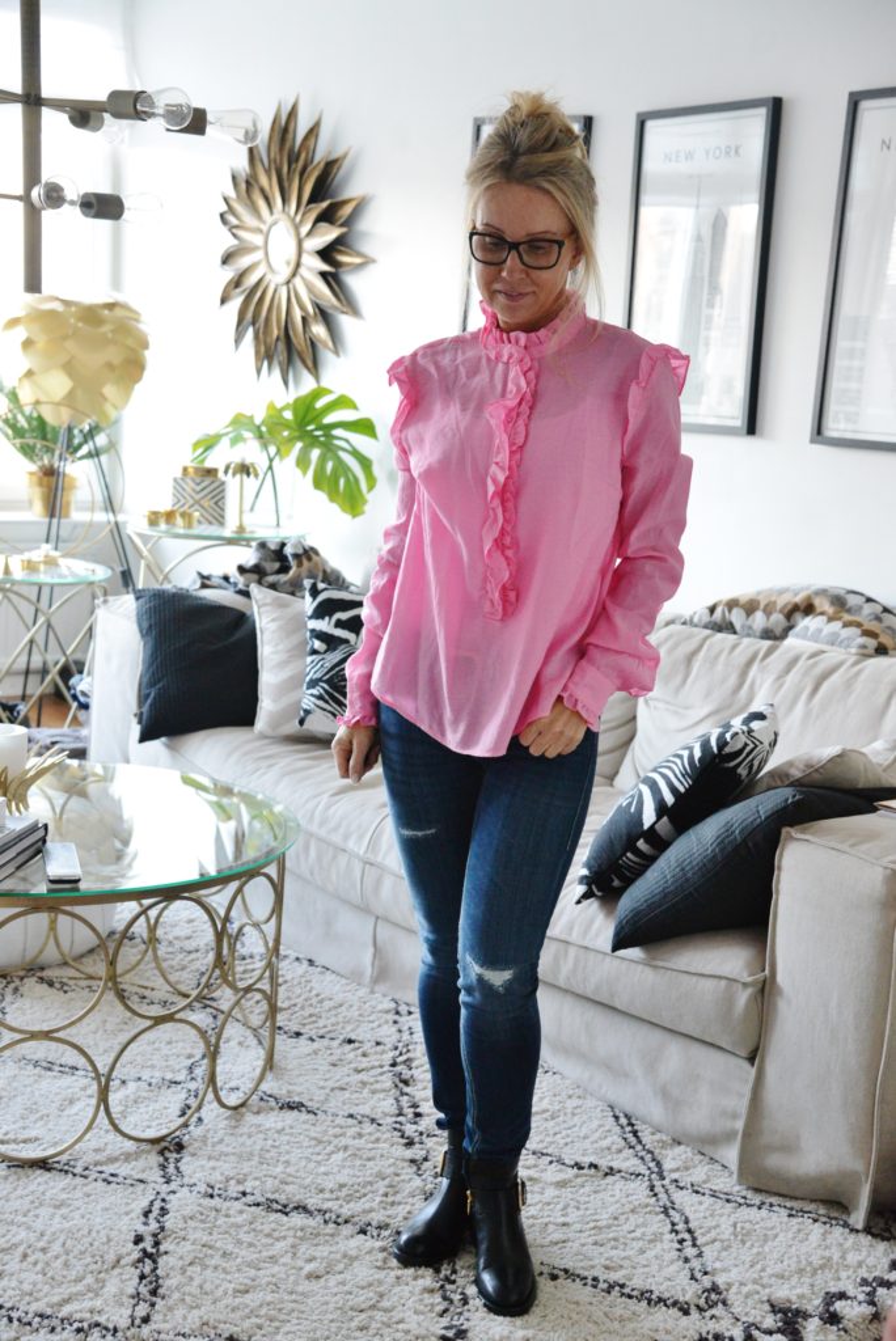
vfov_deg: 36.2
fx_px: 2050
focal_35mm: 55
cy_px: 670
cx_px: 448
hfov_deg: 24.7
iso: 5000
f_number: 5
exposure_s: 1/60
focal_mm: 55
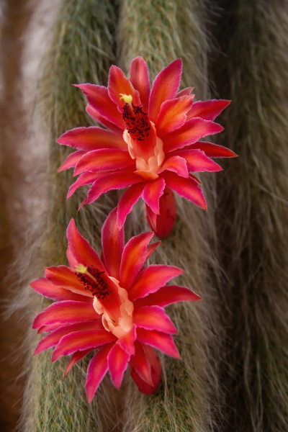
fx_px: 660
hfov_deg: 24.6
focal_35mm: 55
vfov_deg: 36.2
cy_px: 216
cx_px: 144
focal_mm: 55
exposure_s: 1/400
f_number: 10
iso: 1600
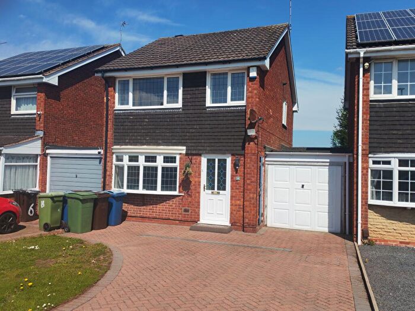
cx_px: 208
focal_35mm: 31
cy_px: 156
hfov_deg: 58.4
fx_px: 372
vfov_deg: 45.4
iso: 50
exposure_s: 1/950
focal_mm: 6.12
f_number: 1.9
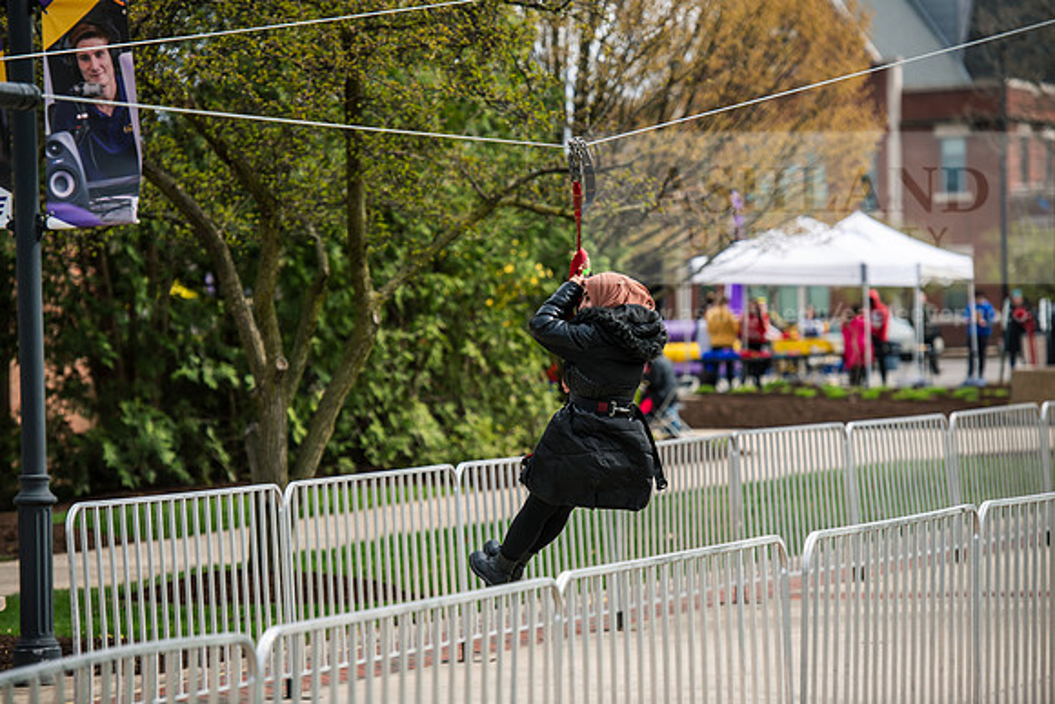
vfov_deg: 8.9
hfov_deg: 13.2
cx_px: 528
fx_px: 4543
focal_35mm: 155
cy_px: 352
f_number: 3.5
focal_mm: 155
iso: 100
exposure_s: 1/800
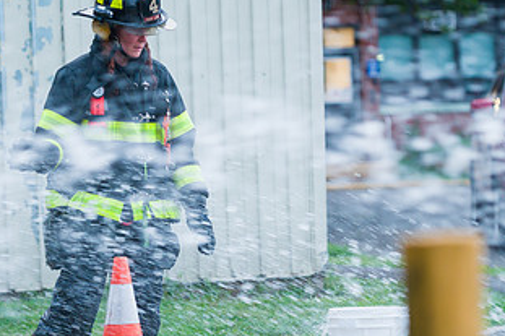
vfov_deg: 7.0
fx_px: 2748
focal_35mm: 196
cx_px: 205
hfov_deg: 10.5
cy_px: 162
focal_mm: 105
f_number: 3.2
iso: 1250
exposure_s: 1/200
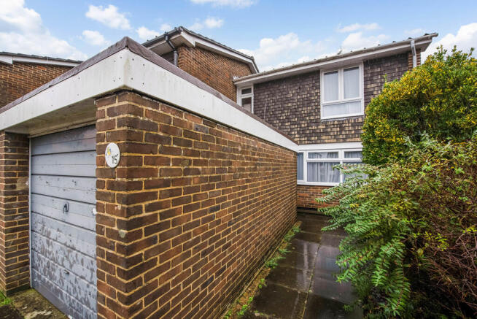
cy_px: 160
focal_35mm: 14
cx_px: 238
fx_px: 186
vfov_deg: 81.3
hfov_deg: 104.2
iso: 400
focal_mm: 14
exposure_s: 1/200
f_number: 7.1
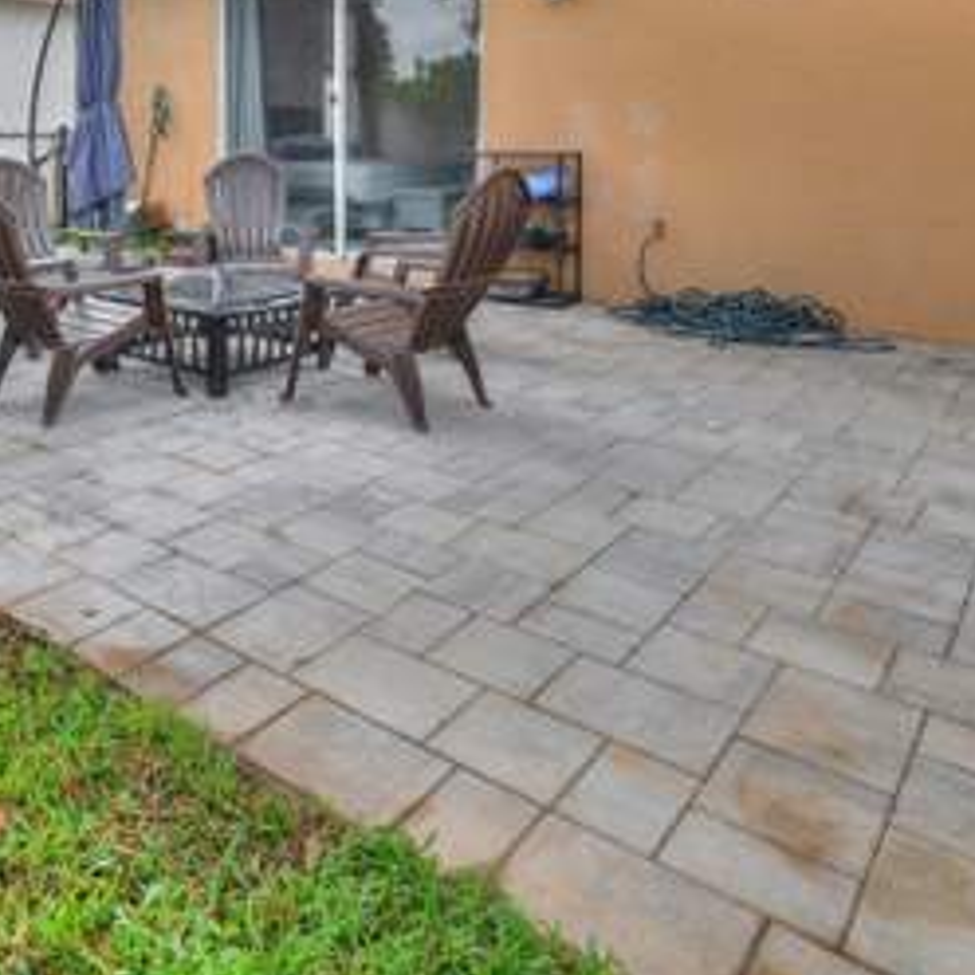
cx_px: 236
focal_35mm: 28
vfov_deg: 56.5
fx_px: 892
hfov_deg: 54.4
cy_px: 354
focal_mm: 17
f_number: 4.4
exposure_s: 1/250
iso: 50
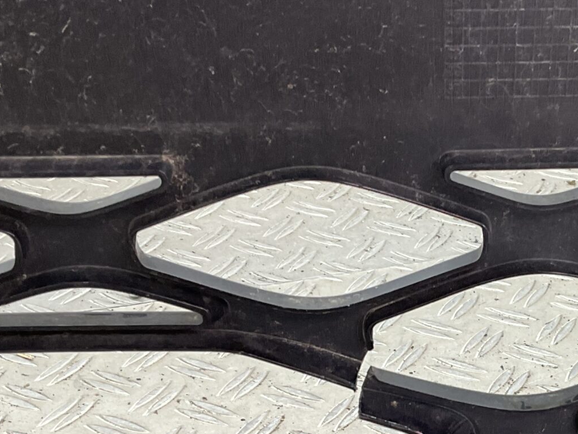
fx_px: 1219
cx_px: 440
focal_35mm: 73
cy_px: 381
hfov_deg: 26.3
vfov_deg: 19.8
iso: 50
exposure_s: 1/120
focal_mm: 3
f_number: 1.8
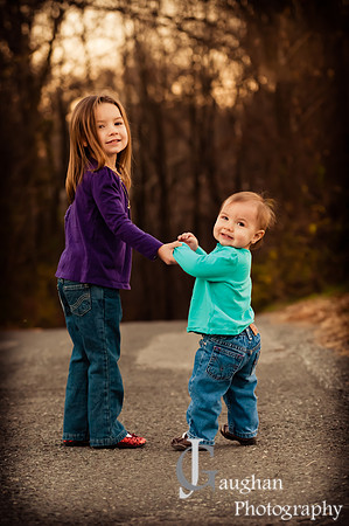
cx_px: 174
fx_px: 2011
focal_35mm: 138
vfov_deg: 14.9
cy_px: 263
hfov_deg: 9.9
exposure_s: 1/200
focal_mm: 92
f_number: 3.5
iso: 800
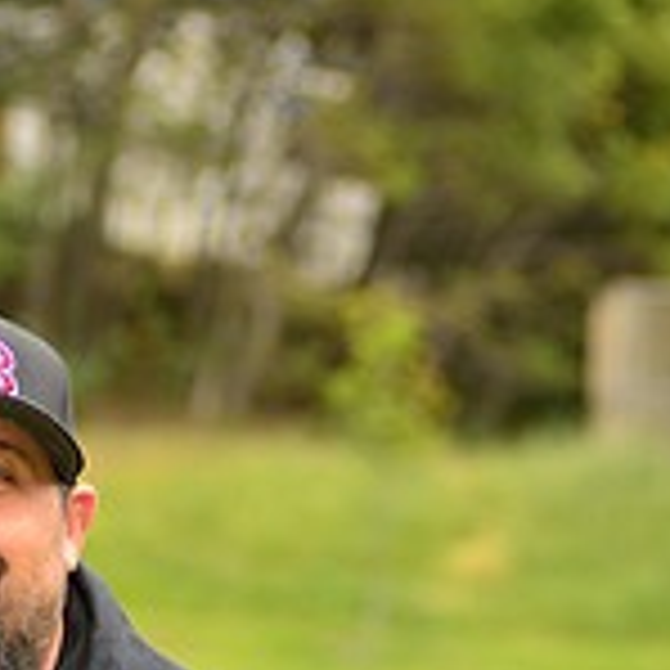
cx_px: -160
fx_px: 8387
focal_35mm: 383
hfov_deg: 4.6
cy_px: 1070
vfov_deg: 4.5
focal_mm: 116
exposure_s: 1/250
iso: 100
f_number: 5
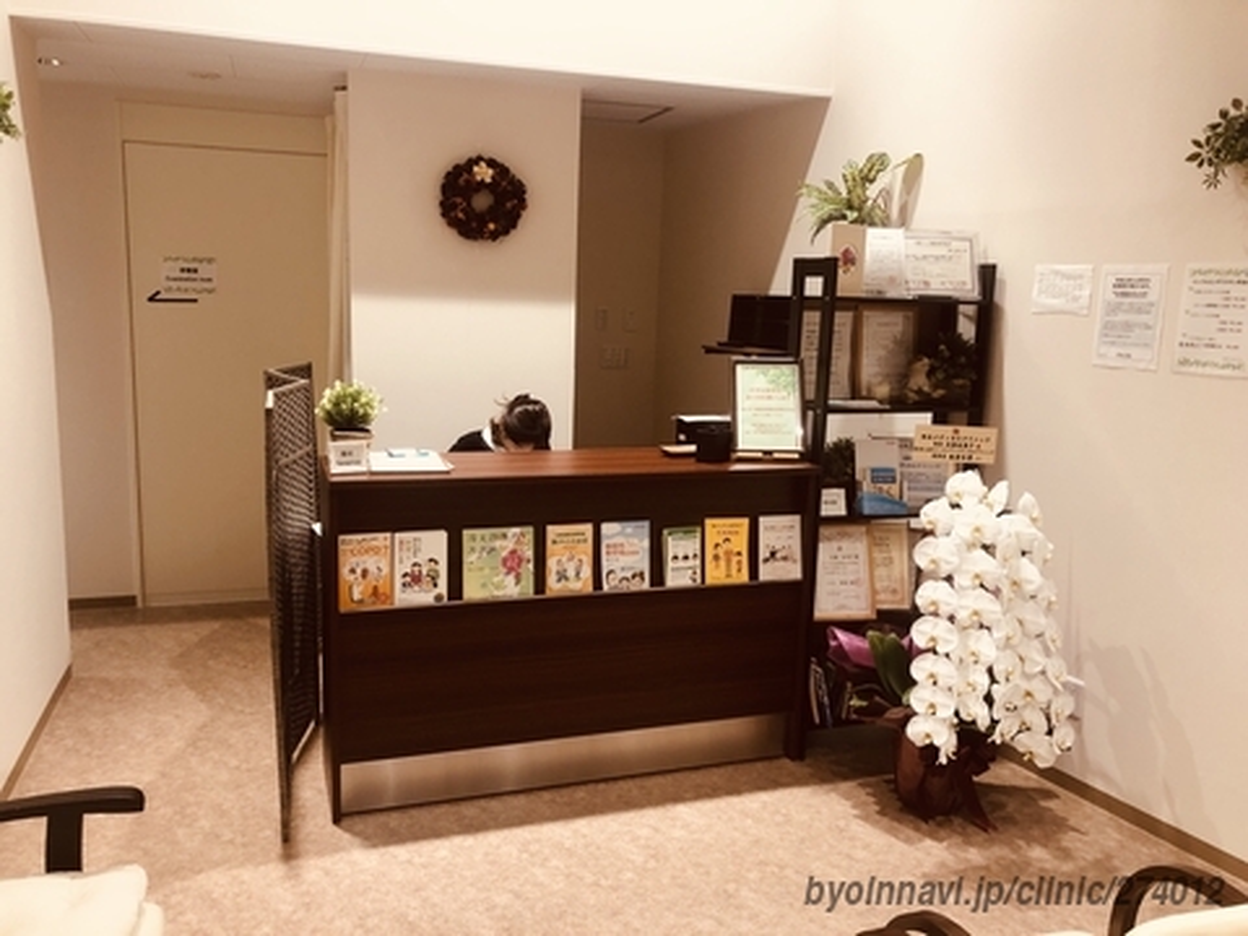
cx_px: 624
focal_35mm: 28
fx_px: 1009
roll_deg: -1.1
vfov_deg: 49.7
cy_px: 468
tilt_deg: -7.8
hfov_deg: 63.4
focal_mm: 3.99
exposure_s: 1/17
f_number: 1.8
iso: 50
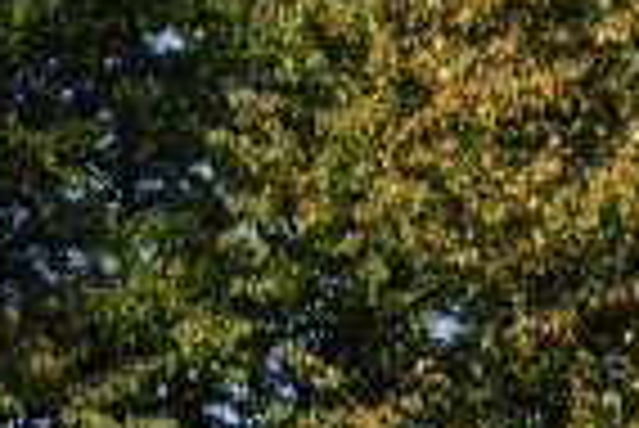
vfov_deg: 4.2
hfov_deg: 6.2
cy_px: 1050
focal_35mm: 320
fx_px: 5686
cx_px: 1526
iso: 200
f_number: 8
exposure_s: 1/200
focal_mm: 38
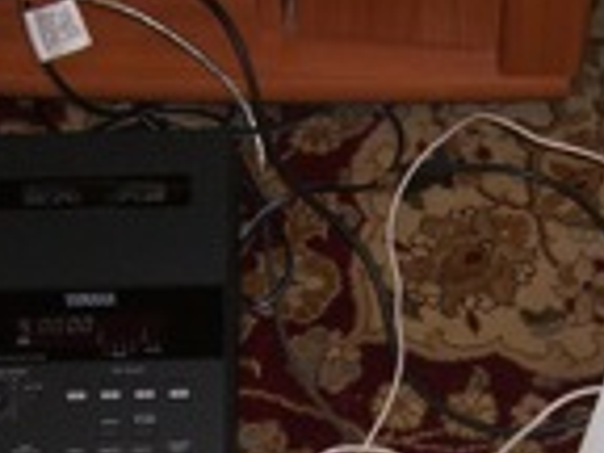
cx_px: 378
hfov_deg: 19.4
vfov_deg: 14.3
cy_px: 495
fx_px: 1762
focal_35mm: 101
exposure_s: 1/60
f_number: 2.7
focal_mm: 6.2
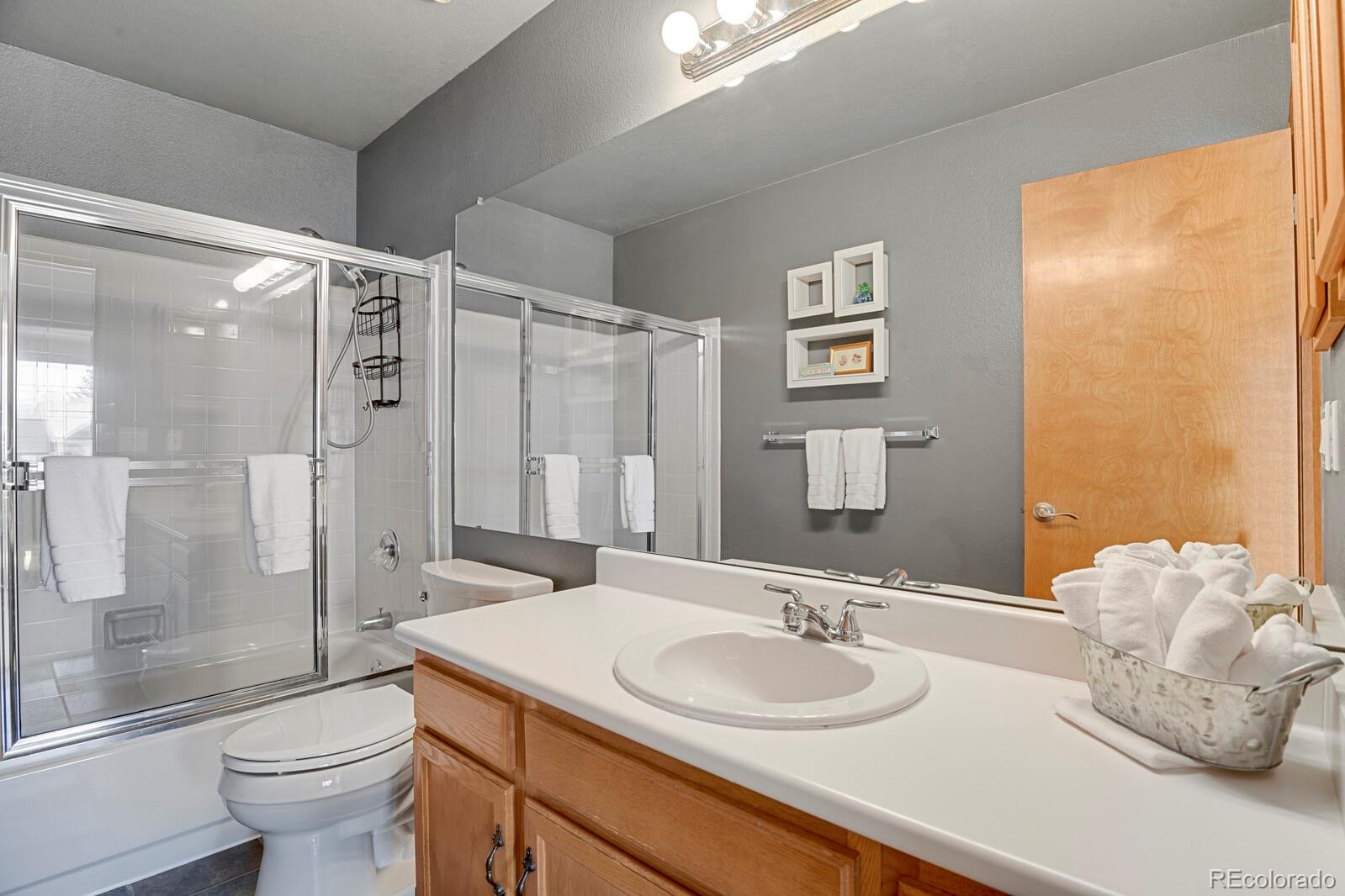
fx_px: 635
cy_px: 448
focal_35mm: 17
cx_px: 672
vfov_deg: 70.4
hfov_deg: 93.3
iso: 250
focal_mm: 17
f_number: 8
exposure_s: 8
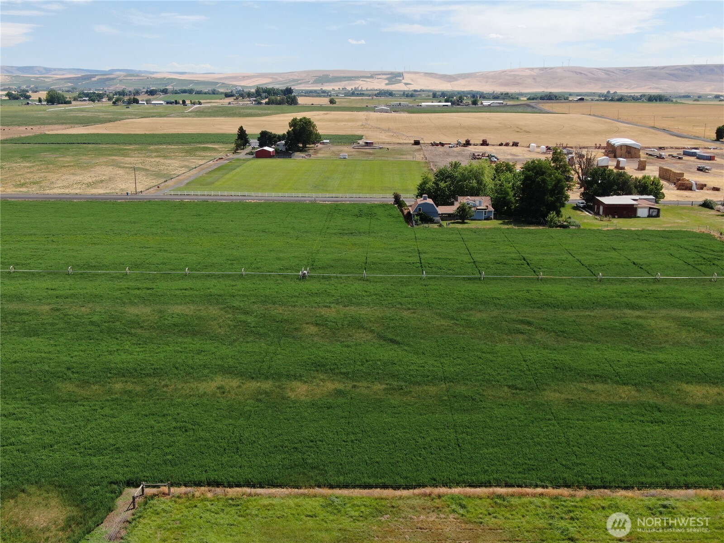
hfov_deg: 49.0
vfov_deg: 37.7
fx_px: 795
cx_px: 362
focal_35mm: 38
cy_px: 272
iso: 100
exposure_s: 1/800
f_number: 3.4
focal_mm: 6.48
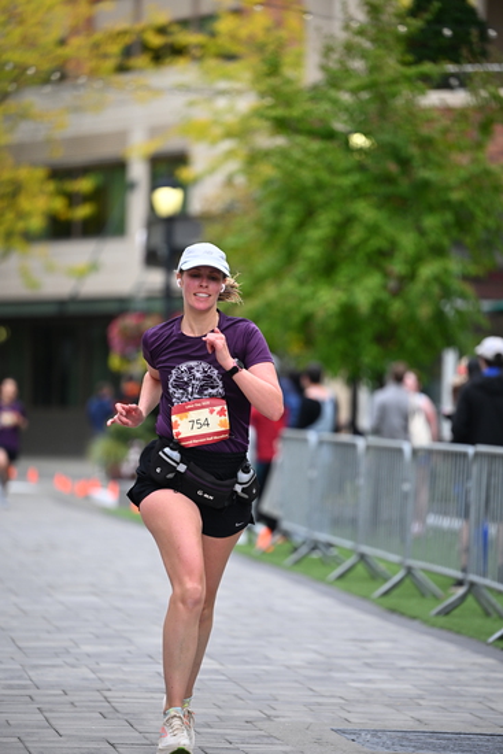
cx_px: 252
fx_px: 3665
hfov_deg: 7.9
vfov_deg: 11.7
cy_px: 377
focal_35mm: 175
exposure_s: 1/2000
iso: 640
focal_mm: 175
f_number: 2.8
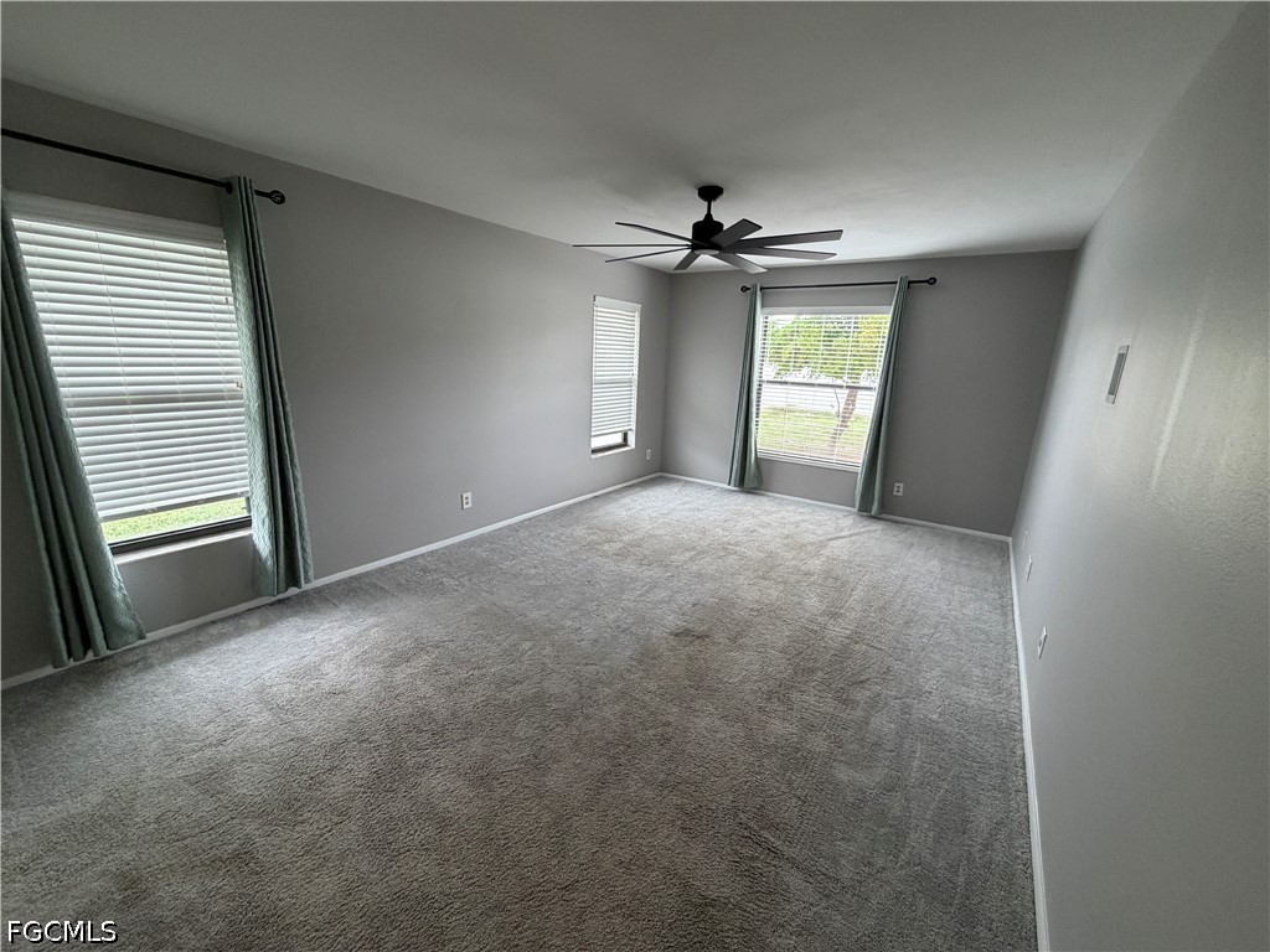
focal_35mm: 14
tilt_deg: -12.4
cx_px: 635
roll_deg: -1.8
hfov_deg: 102.1
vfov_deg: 85.7
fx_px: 514
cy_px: 476
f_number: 2.2
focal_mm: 2.22
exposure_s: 1/120
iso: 250
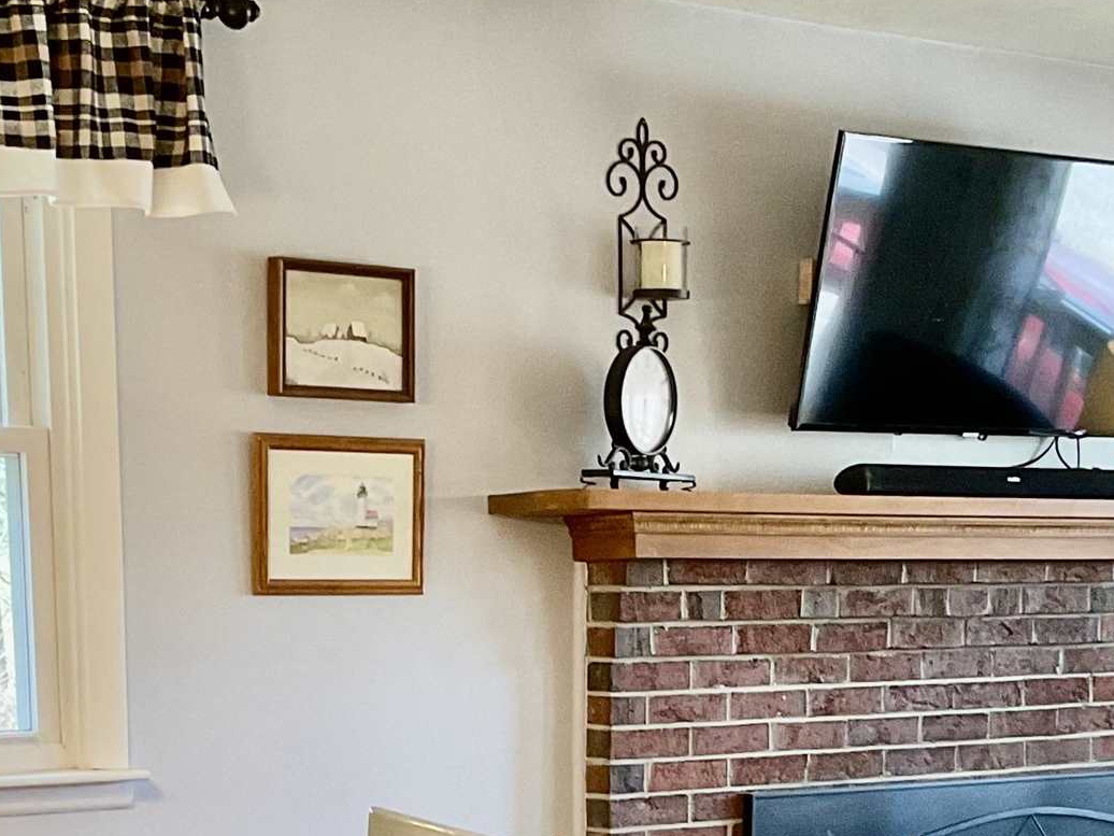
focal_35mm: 86
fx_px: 2768
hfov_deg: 22.7
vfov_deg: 16.5
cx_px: 661
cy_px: 987
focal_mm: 3
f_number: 1.8
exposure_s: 1/60
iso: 100
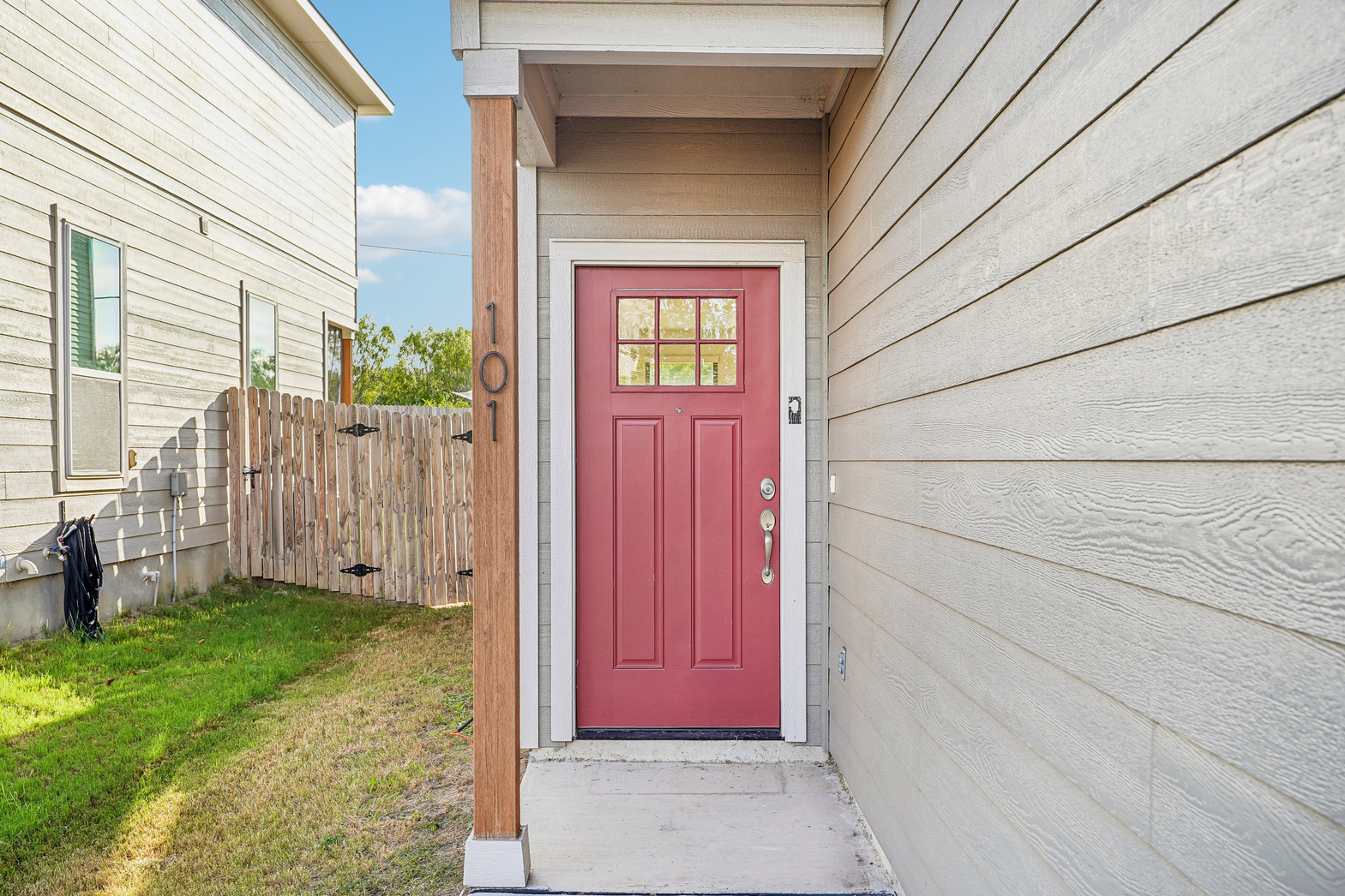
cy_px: 457
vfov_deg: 40.5
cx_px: 688
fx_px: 1215
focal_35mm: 33
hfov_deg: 57.9
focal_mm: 31.5
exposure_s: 1/60
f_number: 8
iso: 100
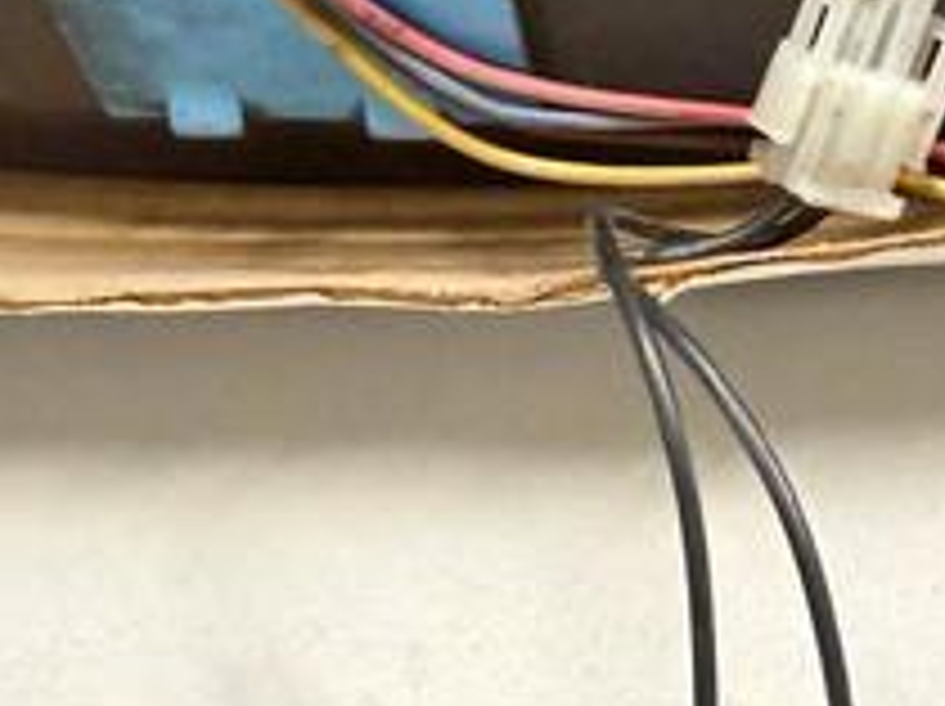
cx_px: 1015
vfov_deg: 21.9
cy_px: -171
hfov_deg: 29.0
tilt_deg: -38.6
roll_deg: +0.1
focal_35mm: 61
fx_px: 1663
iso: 800
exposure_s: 1/120
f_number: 2.2
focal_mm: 2.22
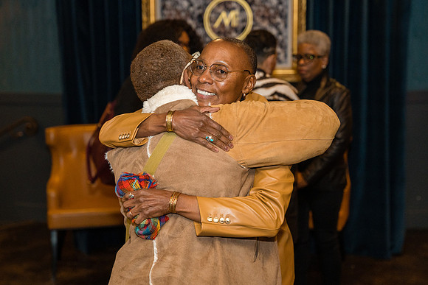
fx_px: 856
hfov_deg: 28.1
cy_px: 142
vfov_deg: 18.9
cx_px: 197
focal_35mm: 72
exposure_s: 1/125
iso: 3200
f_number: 2.8
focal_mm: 62
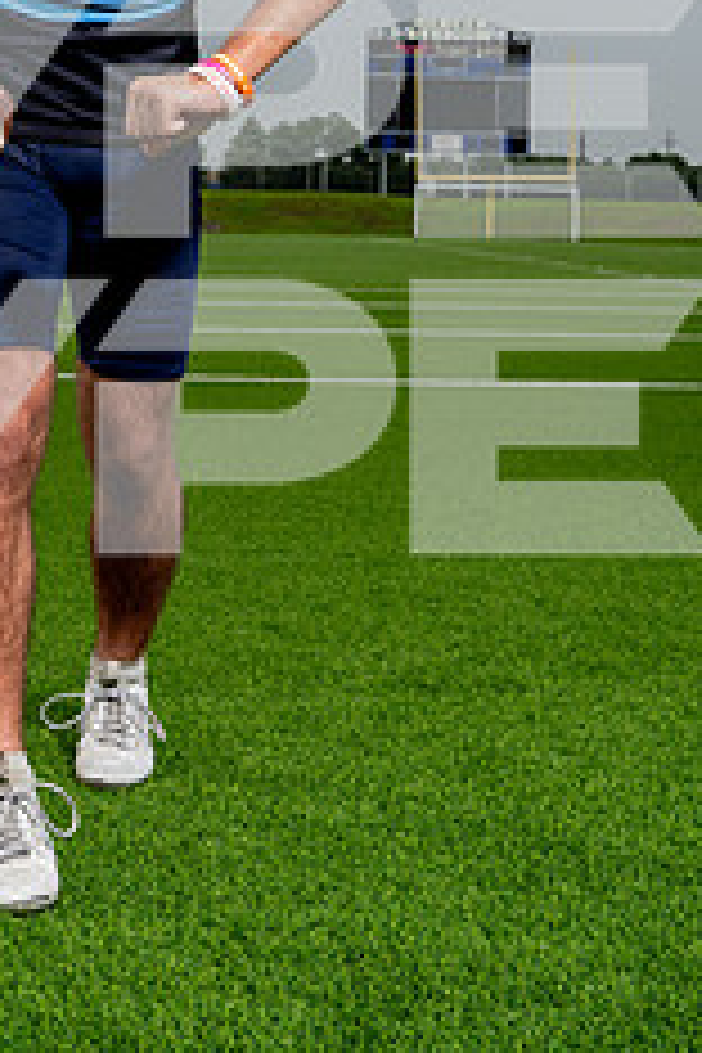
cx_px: 54
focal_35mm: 79
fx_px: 2311
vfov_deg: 24.9
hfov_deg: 17.0
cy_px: 104
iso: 160
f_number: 8
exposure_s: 1/250
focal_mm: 41
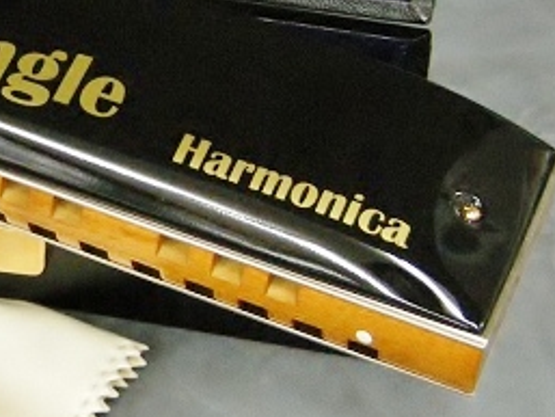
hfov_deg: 12.7
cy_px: 72
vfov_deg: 9.9
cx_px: -179
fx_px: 2406
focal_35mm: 150
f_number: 3.1
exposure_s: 1/53.5
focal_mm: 10.1
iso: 400
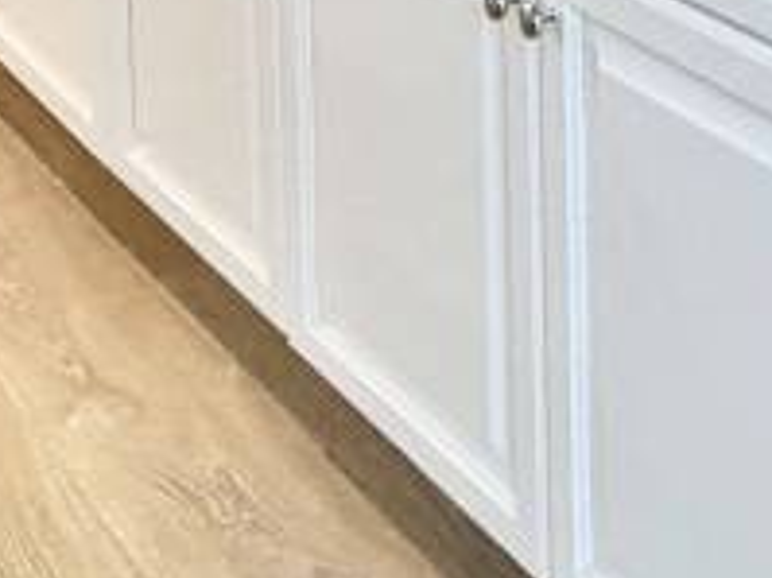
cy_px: -741
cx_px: 1059
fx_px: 1605
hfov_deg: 23.3
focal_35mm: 72
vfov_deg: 14.6
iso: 320
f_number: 2.2
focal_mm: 2.22
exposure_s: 1/71
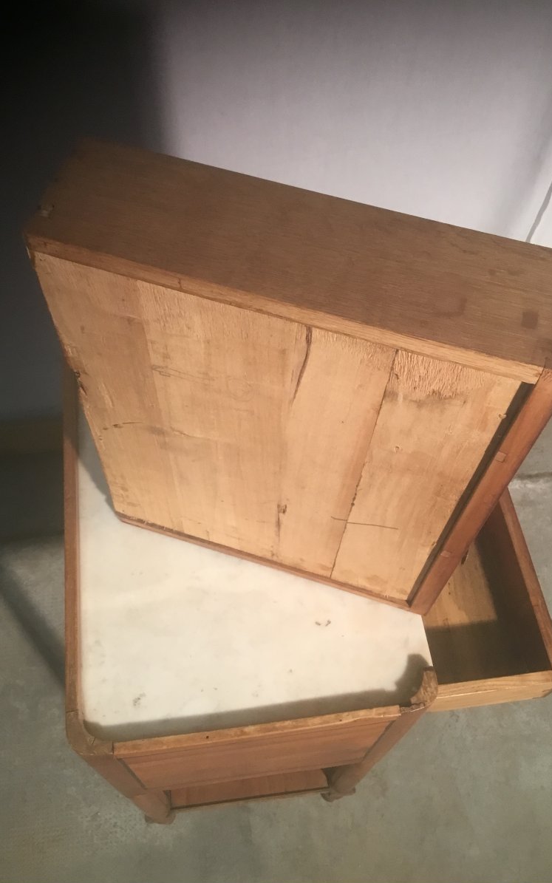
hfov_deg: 38.3
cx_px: 273
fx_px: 794
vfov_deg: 58.1
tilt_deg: -60.7
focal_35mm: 33
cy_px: 443
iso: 100
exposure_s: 1/33
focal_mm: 3.3
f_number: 2.4
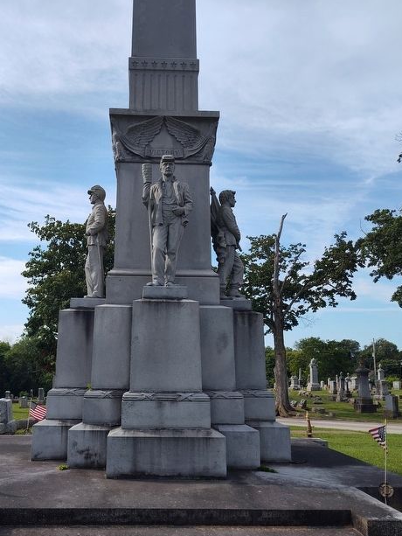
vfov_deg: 59.5
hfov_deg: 46.4
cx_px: 150
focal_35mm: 30
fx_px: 464
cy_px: 318
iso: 100
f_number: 1.8
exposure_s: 1/1553
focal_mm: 5.56
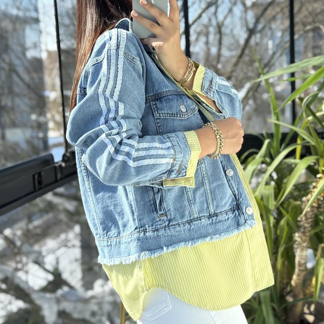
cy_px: 134
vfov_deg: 29.5
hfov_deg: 29.6
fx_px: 614
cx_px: 162
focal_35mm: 58
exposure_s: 1/843
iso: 64
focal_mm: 6.76
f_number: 1.78
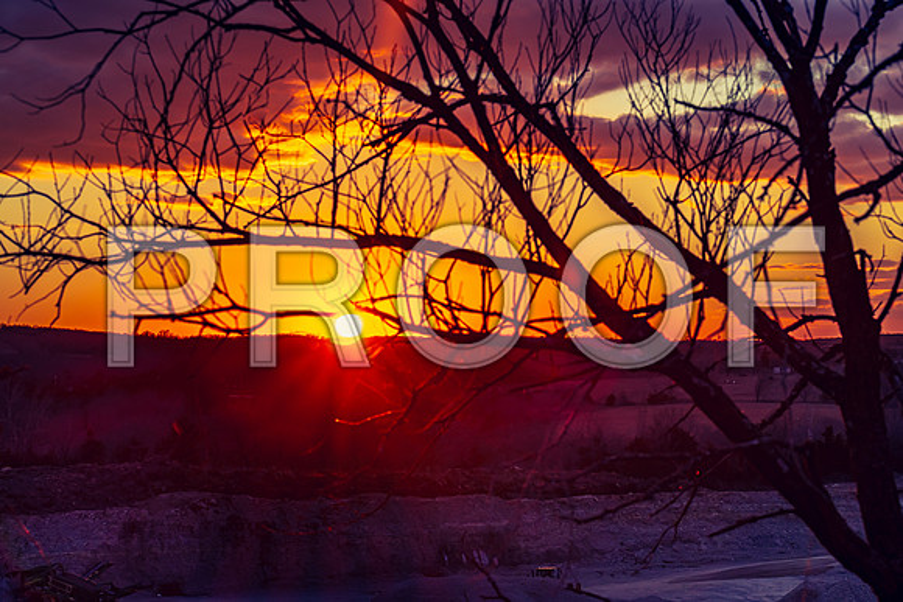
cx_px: 452
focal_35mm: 91
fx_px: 2275
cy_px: 301
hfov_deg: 22.5
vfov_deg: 15.1
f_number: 8
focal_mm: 60
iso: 100
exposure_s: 1/200
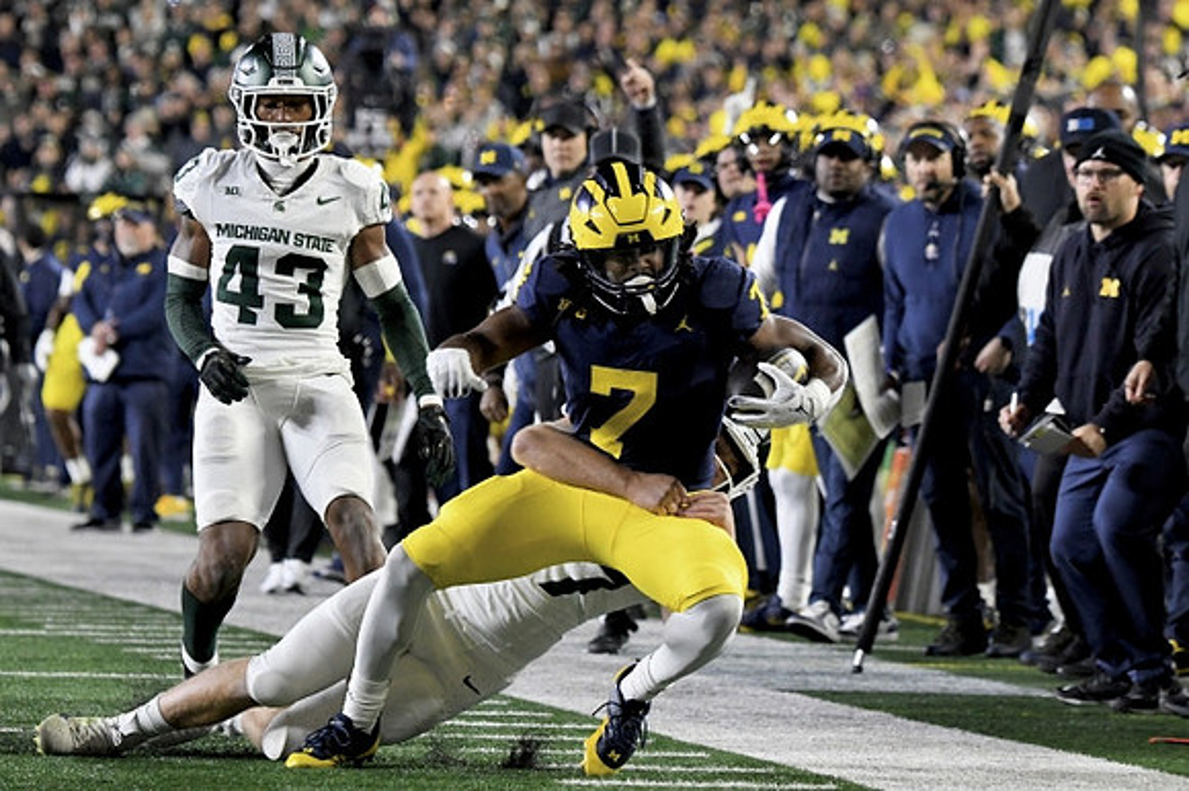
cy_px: 396
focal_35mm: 330
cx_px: 594
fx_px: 10893
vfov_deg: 4.2
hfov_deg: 6.2
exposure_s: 1/800
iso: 6400
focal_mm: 220
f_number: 5.3
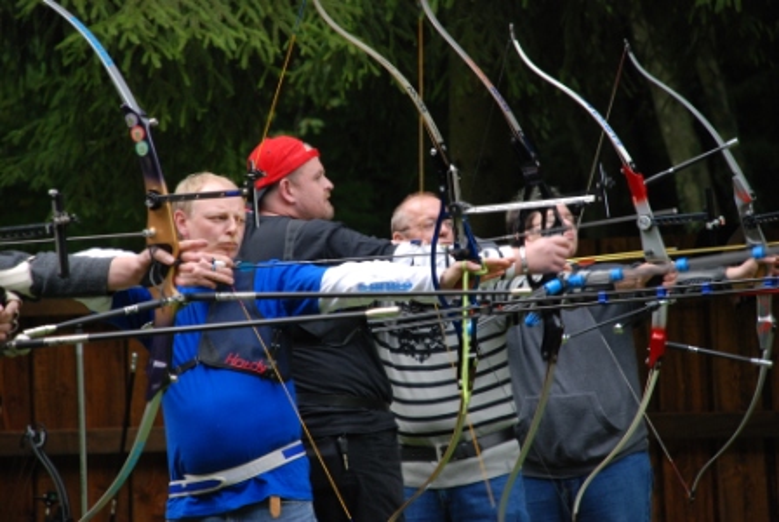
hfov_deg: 10.1
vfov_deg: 6.8
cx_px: 390
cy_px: 261
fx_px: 4388
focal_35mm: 202
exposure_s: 1/125
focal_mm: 135
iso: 320
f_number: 5.6
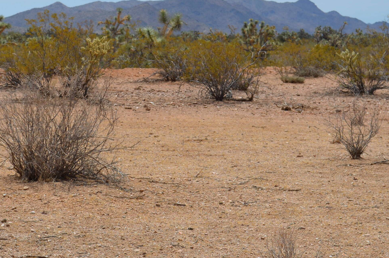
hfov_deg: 16.0
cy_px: 134
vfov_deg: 10.7
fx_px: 1378
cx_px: 123
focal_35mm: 128
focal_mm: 55
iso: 100
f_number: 9
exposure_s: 1/320
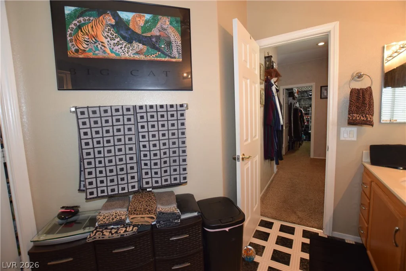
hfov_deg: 100.4
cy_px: 136
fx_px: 169
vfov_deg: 77.3
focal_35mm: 15
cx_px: 203
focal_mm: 10
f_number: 4
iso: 800
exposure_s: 1/60
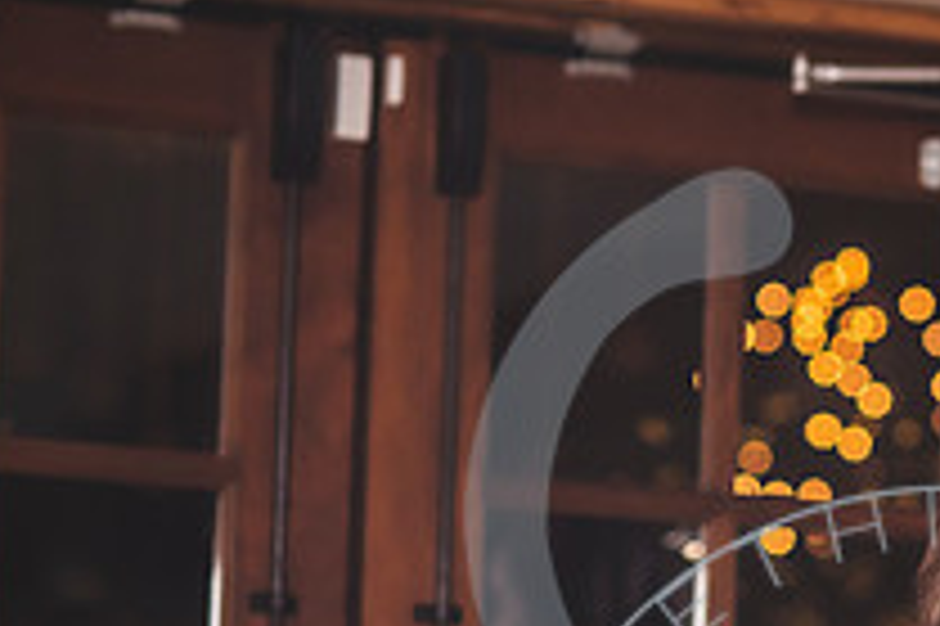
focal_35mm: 236
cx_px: 1178
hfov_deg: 8.6
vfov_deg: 5.8
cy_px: 570
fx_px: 6157
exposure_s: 1/200
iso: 1250
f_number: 2.8
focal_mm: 85
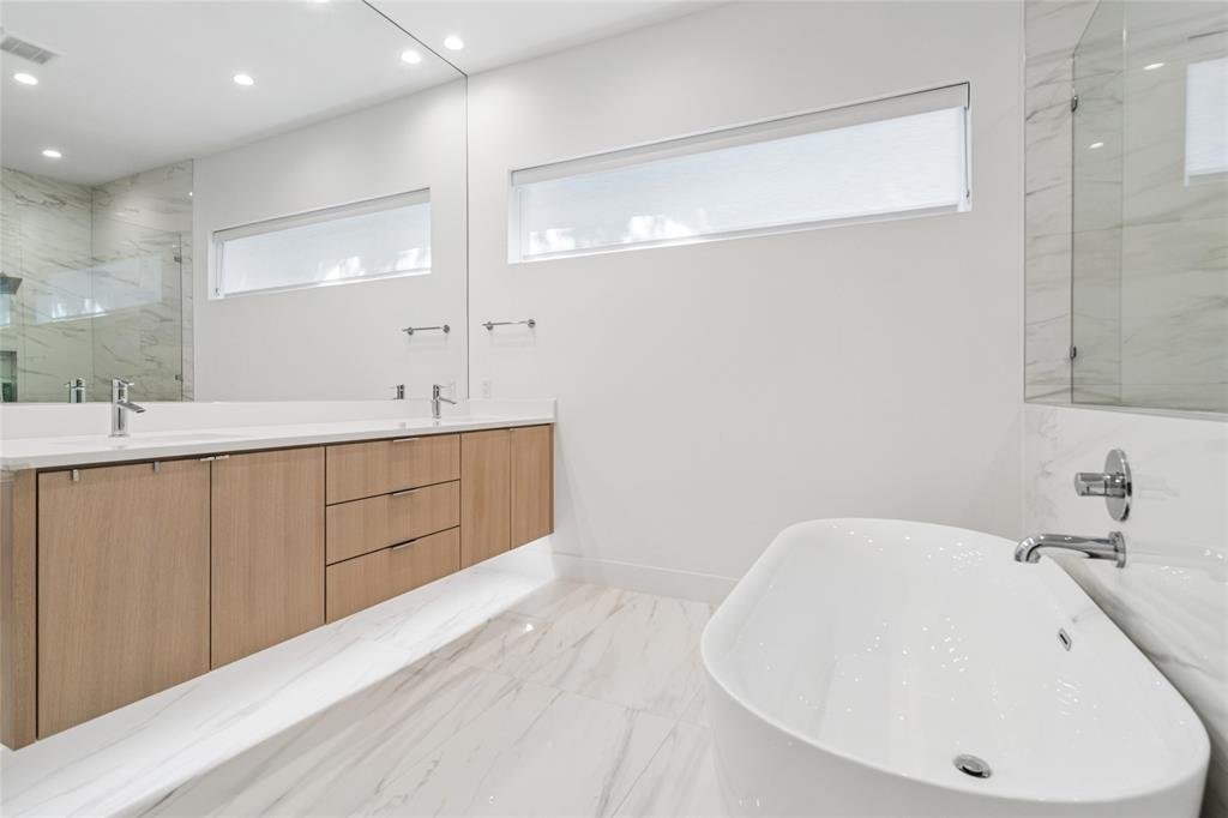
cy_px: 409
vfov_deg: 72.0
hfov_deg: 95.0
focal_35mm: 16
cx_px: 614
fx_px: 563
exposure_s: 1/40
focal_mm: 11
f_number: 8
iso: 250
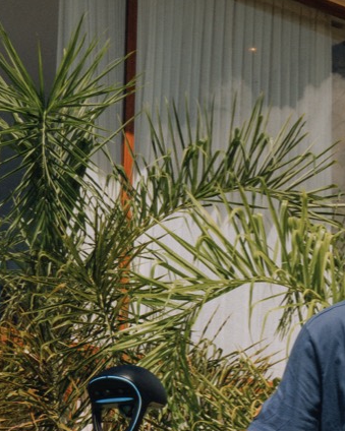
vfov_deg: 12.2
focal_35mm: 154
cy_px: 532
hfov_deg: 10.0
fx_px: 1961
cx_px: 275
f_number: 14
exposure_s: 1/125
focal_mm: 33
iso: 125
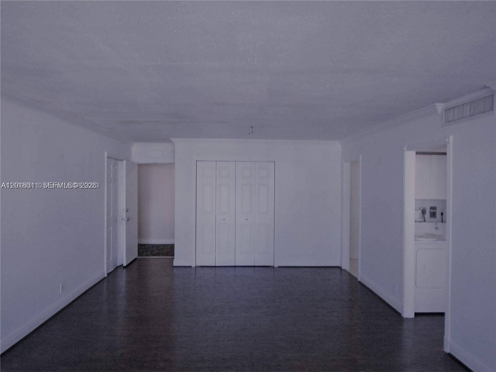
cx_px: 248
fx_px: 373
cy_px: 186
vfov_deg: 53.1
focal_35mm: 26
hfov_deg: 67.3
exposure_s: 1/50
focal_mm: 4.6
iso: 200
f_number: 3.2
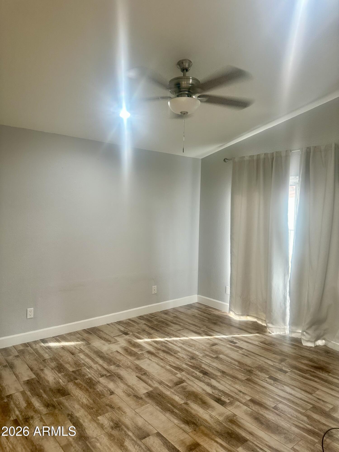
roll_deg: -2.0
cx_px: 170
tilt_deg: -2.1
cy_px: 226
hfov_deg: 56.8
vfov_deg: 71.6
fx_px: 313
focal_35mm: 24
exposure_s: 1/60
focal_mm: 6.86
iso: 160
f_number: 1.78
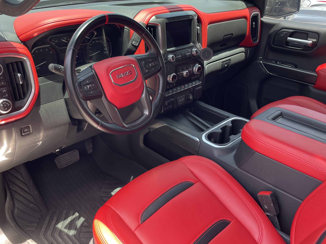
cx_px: 145
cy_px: 108
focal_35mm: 31
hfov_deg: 58.2
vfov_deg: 45.4
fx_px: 292
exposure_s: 1/121
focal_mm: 4.2
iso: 50
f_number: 1.6
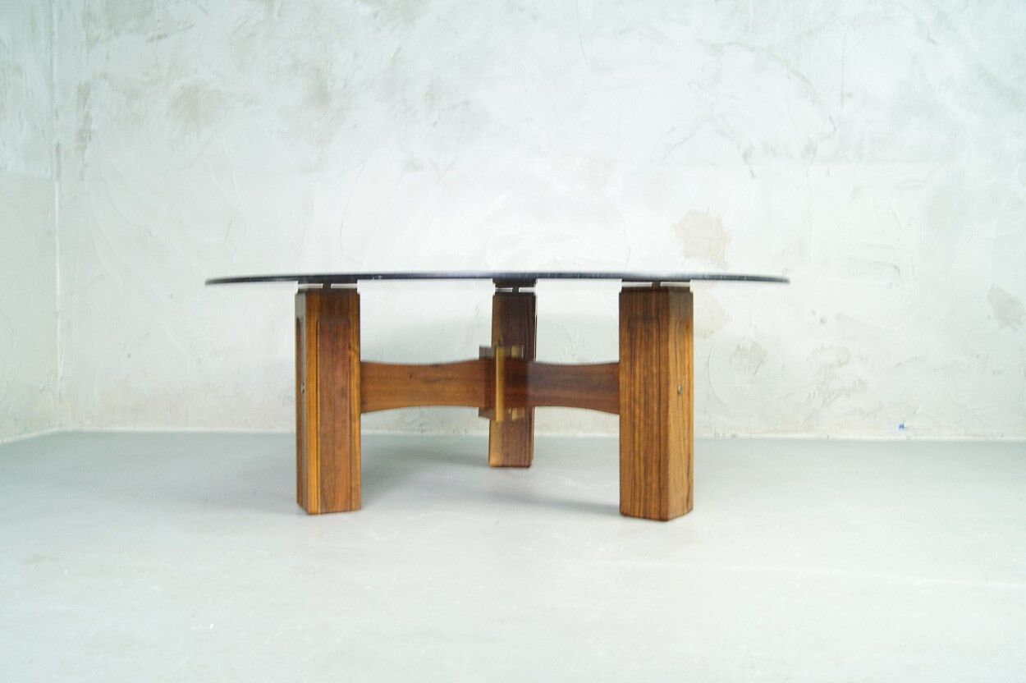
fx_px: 2350
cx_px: 513
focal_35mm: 82
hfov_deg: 24.6
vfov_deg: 16.5
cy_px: 342
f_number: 8
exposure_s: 1/25
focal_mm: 55
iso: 800
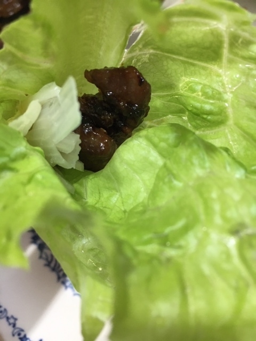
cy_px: 170
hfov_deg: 48.2
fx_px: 286
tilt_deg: -65.2
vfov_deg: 61.7
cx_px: 128
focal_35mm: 29
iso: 100
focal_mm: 4.15
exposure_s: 1/30
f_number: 2.2
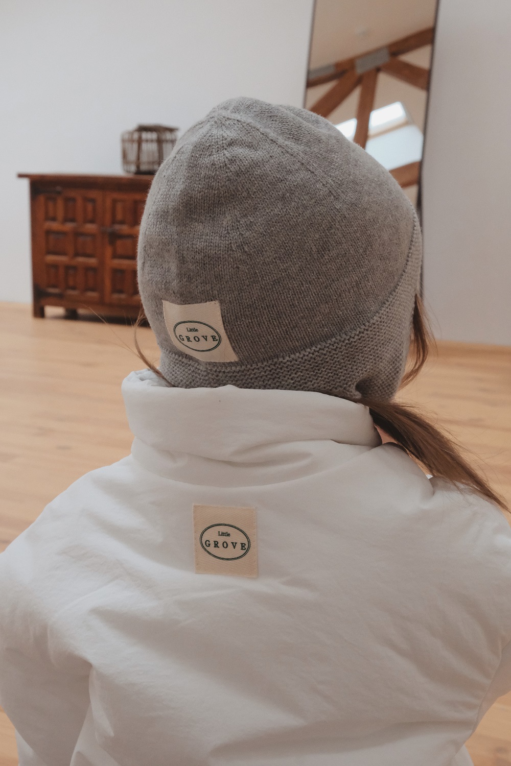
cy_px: 383
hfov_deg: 25.1
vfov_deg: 36.9
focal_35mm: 54
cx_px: 256
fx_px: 1150
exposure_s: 1/100
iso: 8000
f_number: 11
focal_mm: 35.8
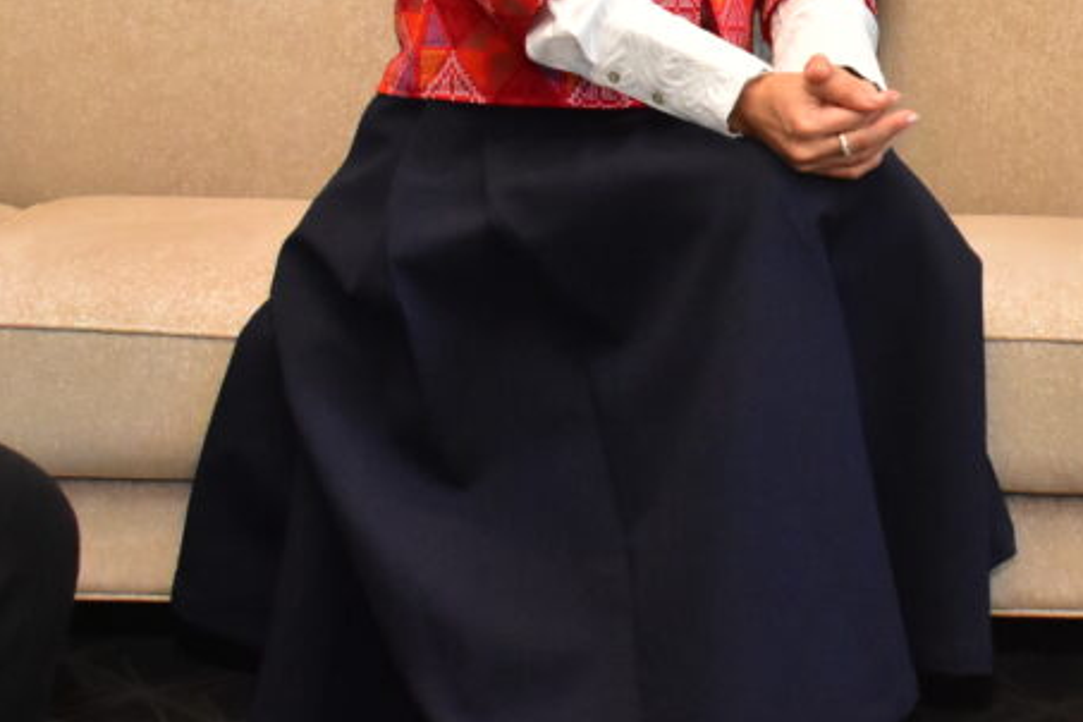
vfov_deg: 13.7
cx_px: 1164
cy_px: 110
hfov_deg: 19.7
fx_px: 2988
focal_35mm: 99
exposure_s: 1/125
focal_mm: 25
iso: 3200
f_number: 6.3
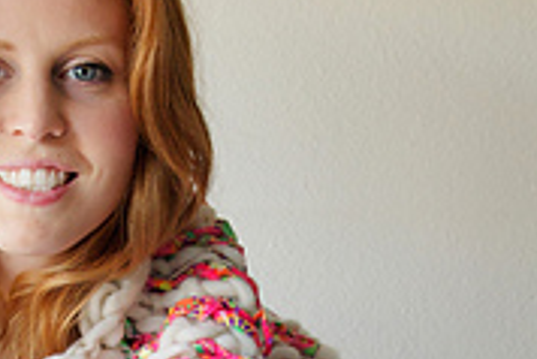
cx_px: 140
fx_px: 1848
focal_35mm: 124
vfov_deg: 10.7
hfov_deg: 16.5
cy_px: 537
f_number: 4.5
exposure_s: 1/80
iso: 400
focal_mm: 23
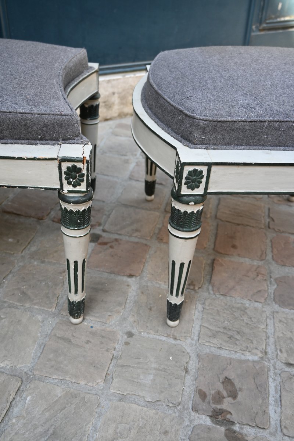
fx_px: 432
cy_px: 220
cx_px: 147
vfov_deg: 54.1
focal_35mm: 35
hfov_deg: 37.6
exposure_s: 1/250
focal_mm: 23.5
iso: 360
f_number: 4
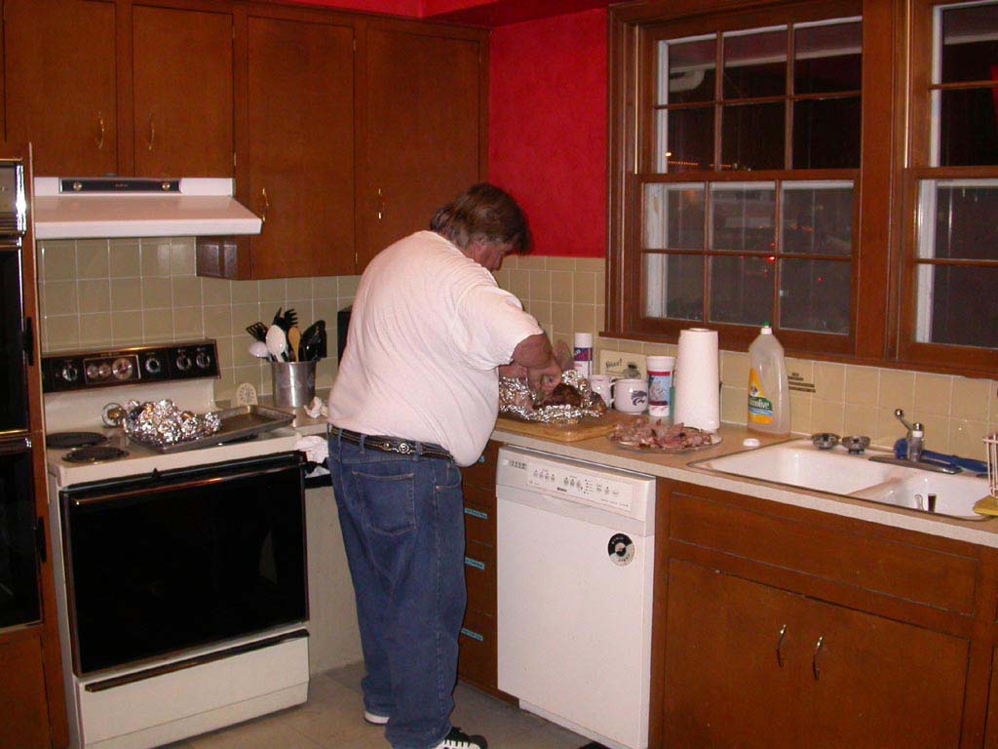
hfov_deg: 49.0
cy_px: 374
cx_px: 499
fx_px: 1096
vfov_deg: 37.7
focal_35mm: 38
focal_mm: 7.85
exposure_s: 1/60
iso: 200
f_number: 2.6
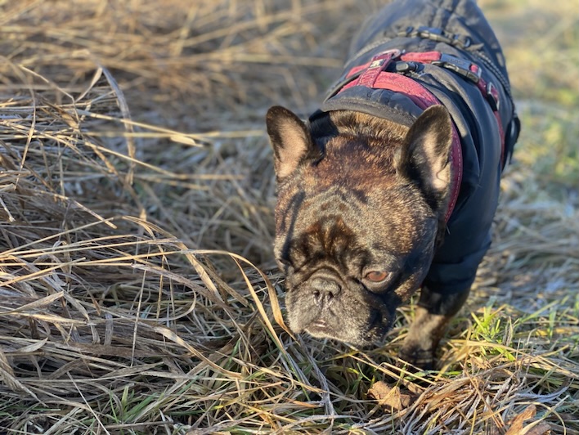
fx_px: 870
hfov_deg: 36.8
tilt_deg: -17.8
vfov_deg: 28.1
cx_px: 290
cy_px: 218
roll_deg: -5.6
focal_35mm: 52
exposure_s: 1/122
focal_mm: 6
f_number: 2
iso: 25
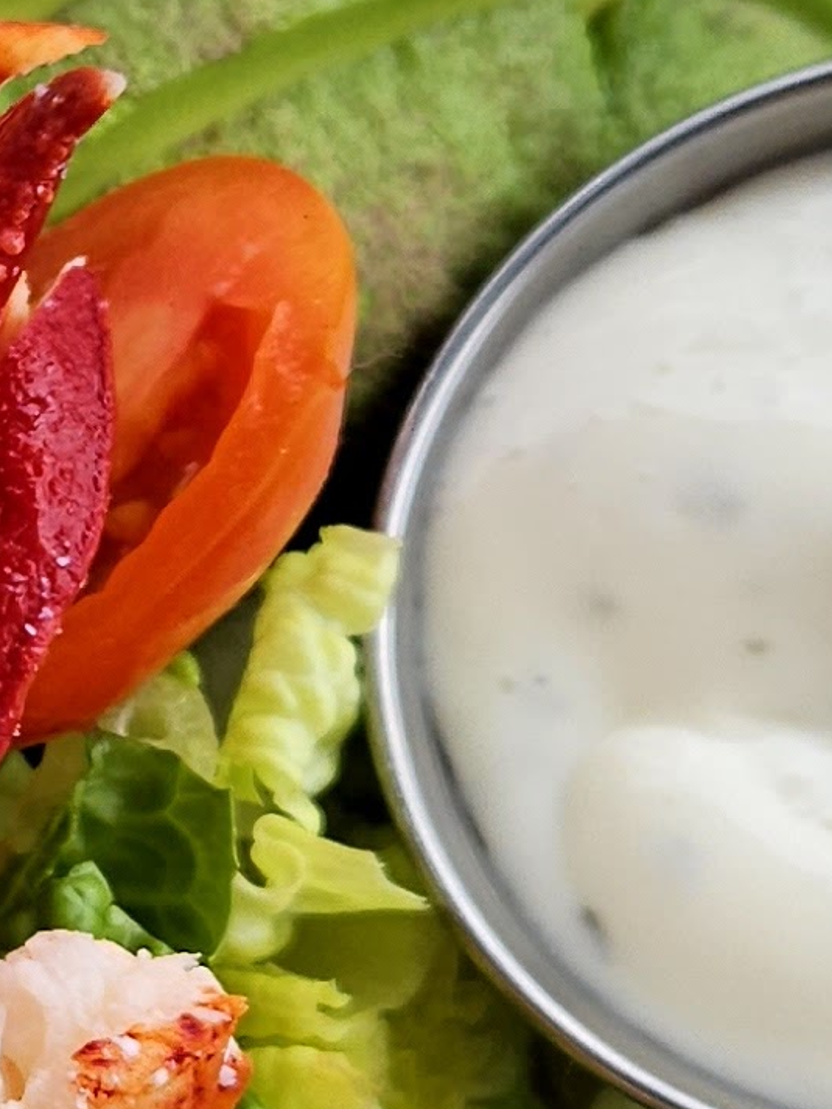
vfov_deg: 15.3
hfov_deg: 11.1
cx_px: -362
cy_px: 731
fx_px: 4133
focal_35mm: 129
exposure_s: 1/604
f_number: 1.8
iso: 25
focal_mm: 5.4
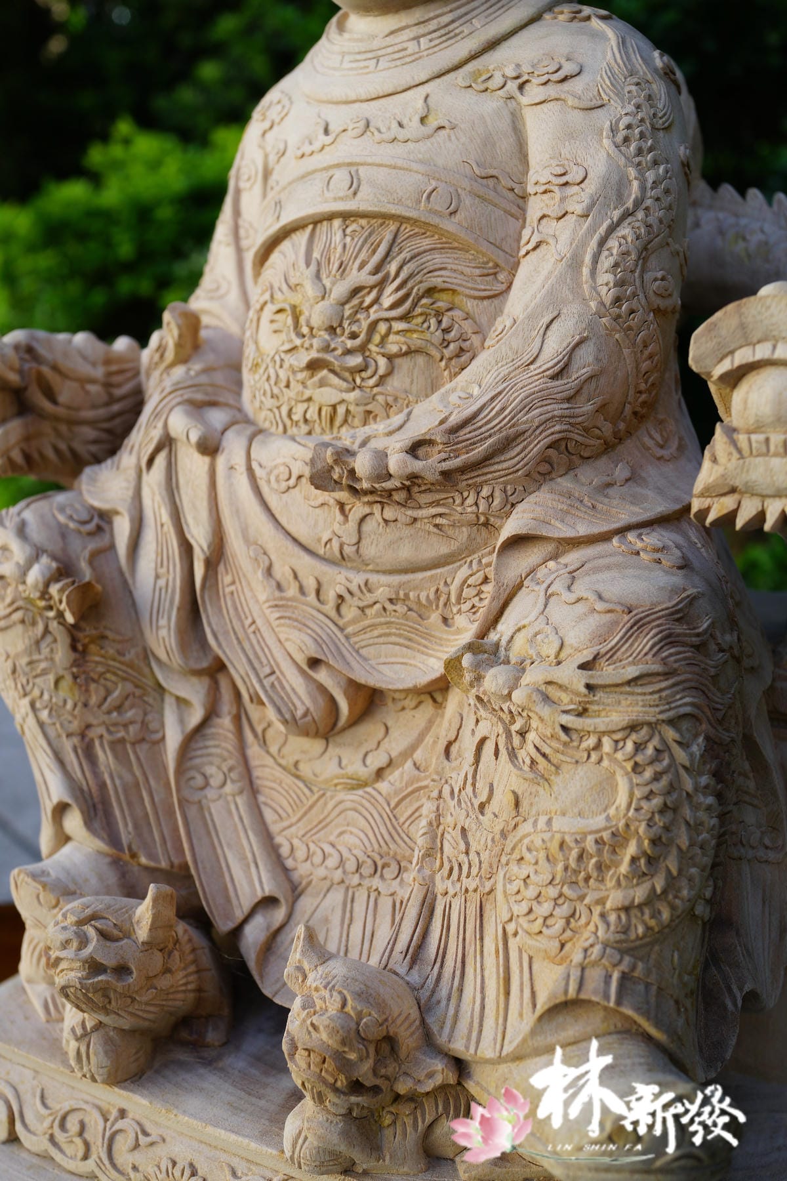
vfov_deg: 54.4
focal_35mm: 35
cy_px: 590
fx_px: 1148
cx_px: 394
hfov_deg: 37.9
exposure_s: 1/160
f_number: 8
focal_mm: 35
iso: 320
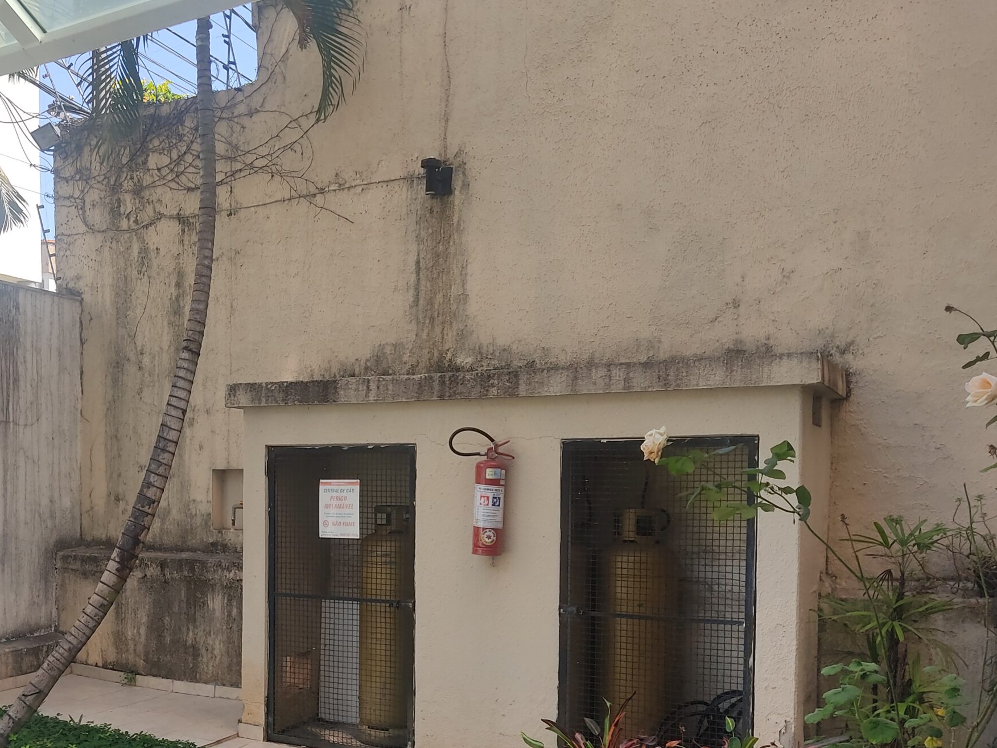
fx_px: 1094
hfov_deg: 48.4
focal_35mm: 38
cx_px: 357
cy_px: 535
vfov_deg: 37.1
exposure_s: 1/486
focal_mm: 4.74
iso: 100
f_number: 1.79
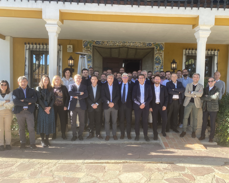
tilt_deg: -3.3
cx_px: 123
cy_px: 94
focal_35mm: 28
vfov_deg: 51.5
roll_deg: -2.7
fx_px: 190
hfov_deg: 62.1
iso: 32
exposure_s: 1/201
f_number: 1.8
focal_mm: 4.25
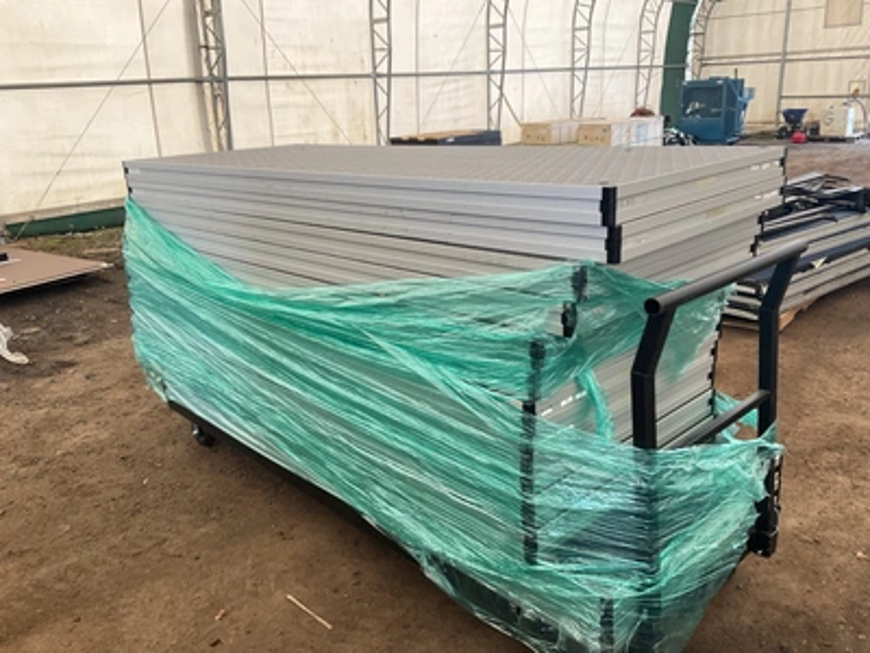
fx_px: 729
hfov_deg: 61.7
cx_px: 435
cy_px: 326
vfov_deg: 48.2
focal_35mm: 29
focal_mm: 3
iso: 64
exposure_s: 1/92
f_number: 1.8
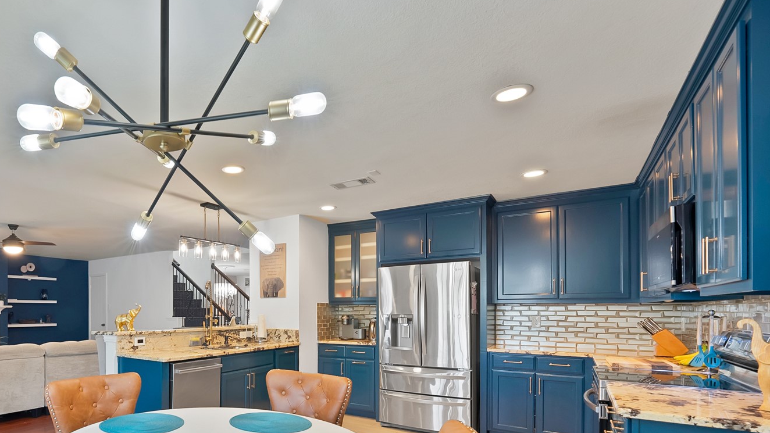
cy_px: 315
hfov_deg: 84.9
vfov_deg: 56.0
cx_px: 229
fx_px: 388
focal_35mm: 19
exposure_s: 1/3
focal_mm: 12
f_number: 9
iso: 640
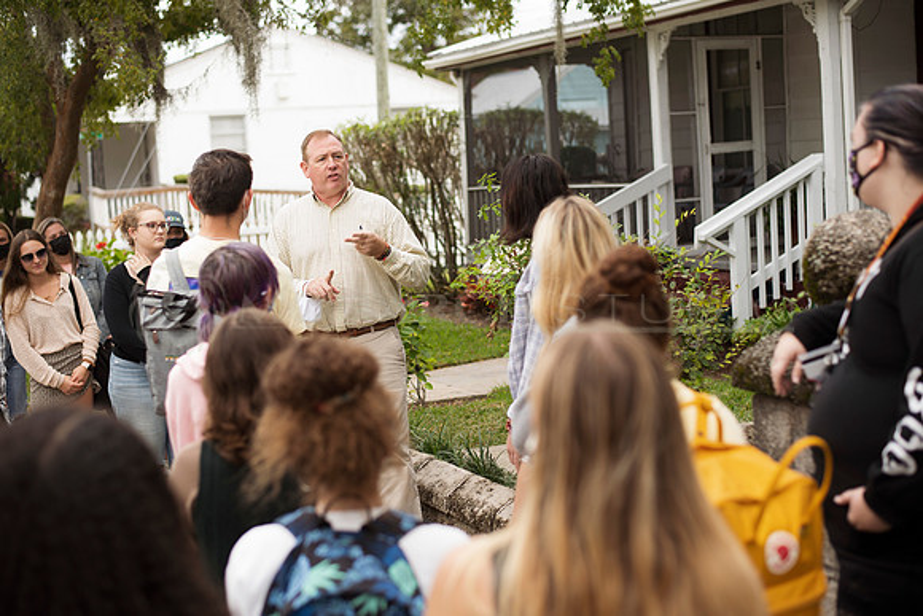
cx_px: 462
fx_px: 1347
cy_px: 308
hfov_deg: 37.8
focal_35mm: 53
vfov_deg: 25.8
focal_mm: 50
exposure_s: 1/250
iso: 31
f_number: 2.5
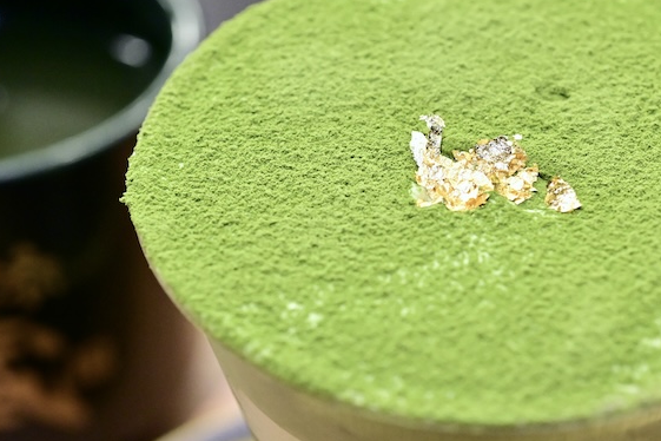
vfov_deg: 12.8
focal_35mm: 107
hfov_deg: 19.1
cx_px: 331
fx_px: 1964
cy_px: 264
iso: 6400
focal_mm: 60
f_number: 7.1
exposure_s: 1/500
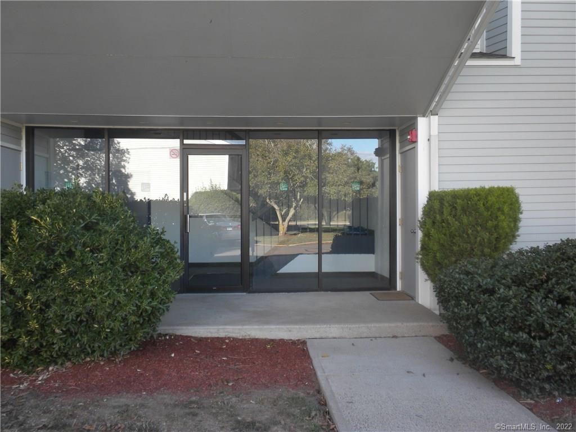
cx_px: 288
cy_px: 216
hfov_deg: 50.1
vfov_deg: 38.7
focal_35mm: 37
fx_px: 616
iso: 64
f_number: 3.5
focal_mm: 6.6
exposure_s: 1/70
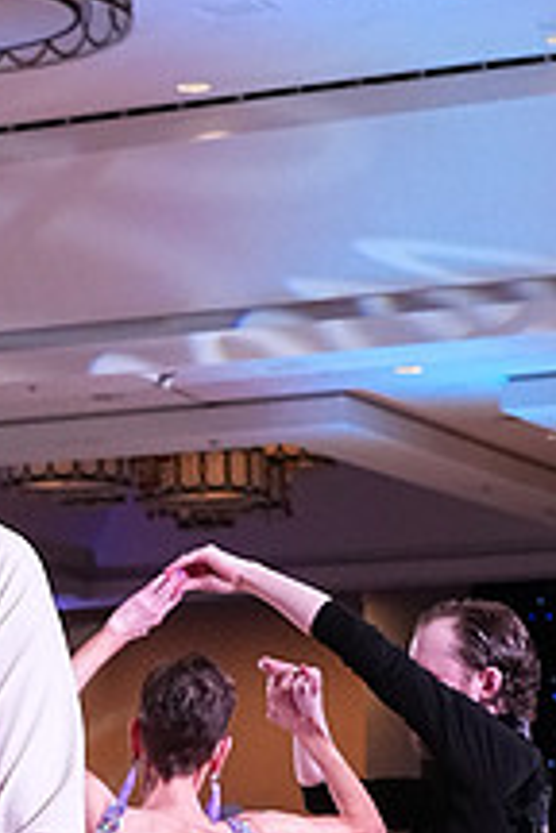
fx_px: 3359
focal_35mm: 145
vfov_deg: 13.6
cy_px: 1095
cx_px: -83
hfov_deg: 9.4
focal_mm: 36
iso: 3200
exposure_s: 1/400
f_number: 5
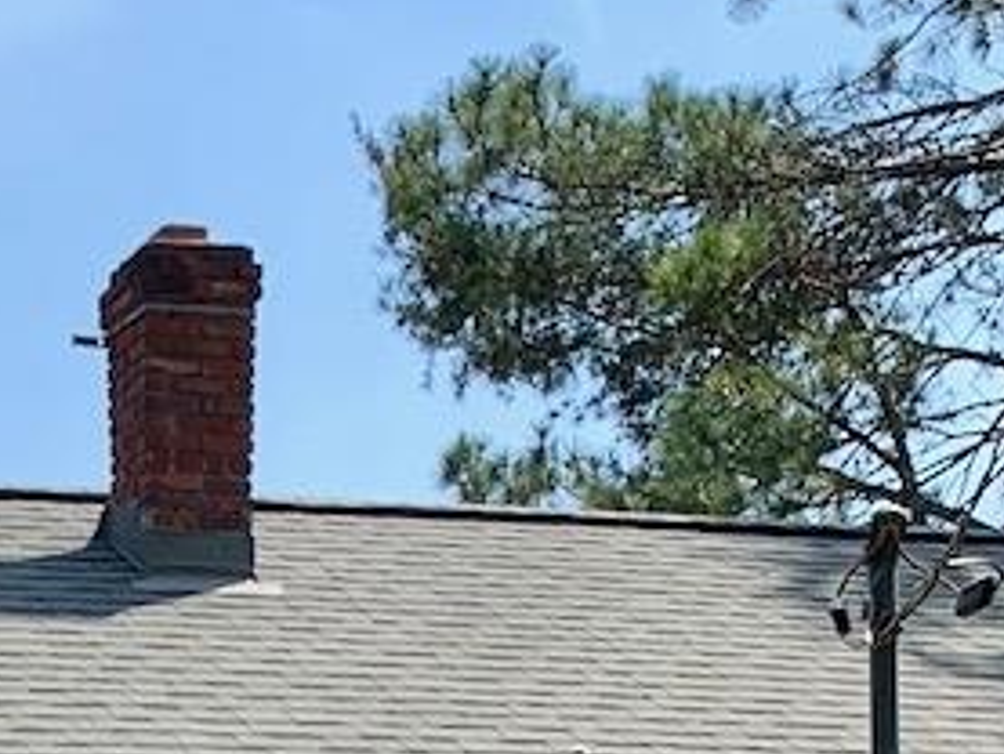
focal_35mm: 120
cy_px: 1464
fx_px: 3482
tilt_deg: +2.7
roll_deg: -0.4
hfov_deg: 15.5
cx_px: -377
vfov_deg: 11.3
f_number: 1.8
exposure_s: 1/1490
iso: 25
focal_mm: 4.25
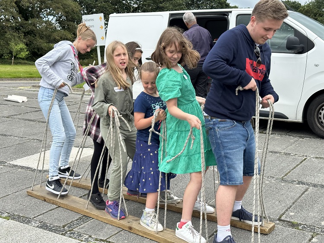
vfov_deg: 30.2
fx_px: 449
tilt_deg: -13.0
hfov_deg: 39.7
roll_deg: +2.0
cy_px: 122
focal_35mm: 48
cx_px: 162
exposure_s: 1/1258
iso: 64
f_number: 1.78
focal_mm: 6.86
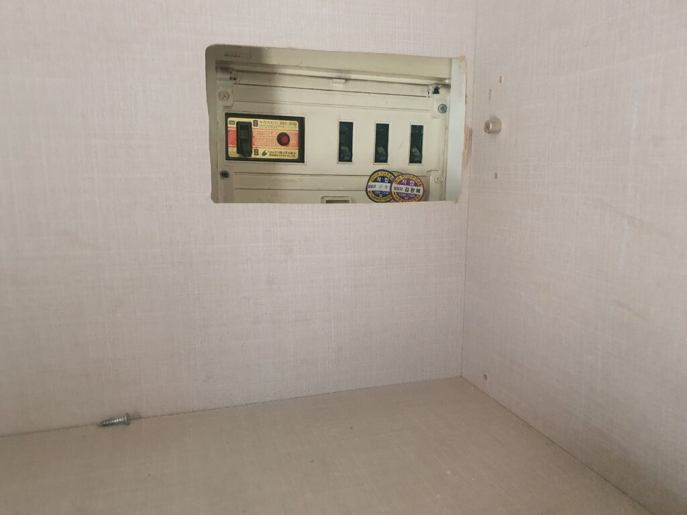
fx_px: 516
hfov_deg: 67.3
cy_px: 258
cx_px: 344
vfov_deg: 53.1
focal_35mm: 26
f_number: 2.4
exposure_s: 1/30
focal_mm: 4.32
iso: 640
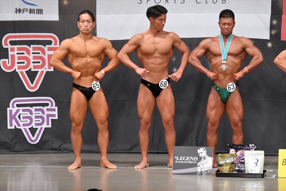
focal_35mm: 217
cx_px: 143
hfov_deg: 9.5
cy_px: 96
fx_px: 1723
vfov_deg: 6.3
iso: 6400
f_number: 5.6
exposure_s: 1/400
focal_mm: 145
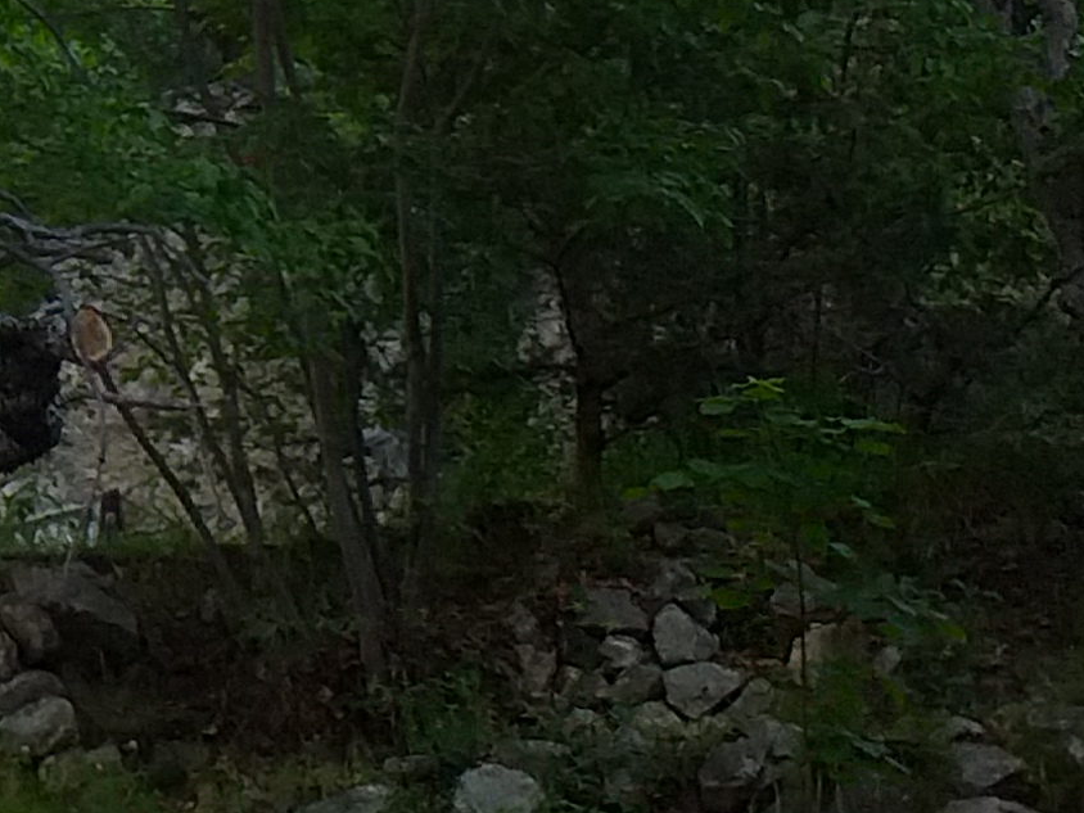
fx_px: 4134
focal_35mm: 132
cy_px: -568
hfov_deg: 13.7
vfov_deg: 10.7
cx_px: -741
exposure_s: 1/154
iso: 40
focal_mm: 3.6
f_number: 1.9
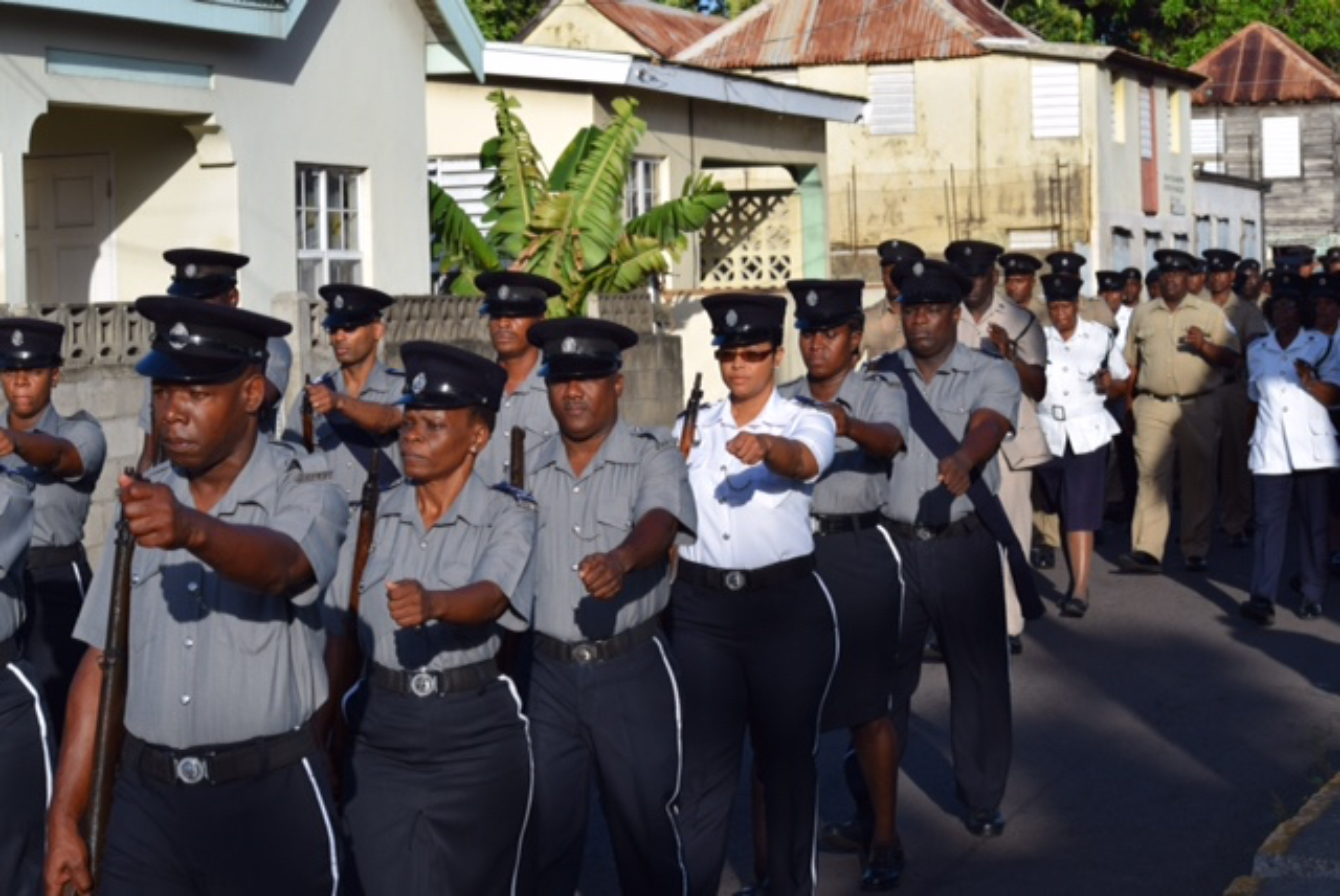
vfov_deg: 15.2
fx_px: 3353
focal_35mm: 90
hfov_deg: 22.6
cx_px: 670
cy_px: 448
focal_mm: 60
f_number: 10
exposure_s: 1/400
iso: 200
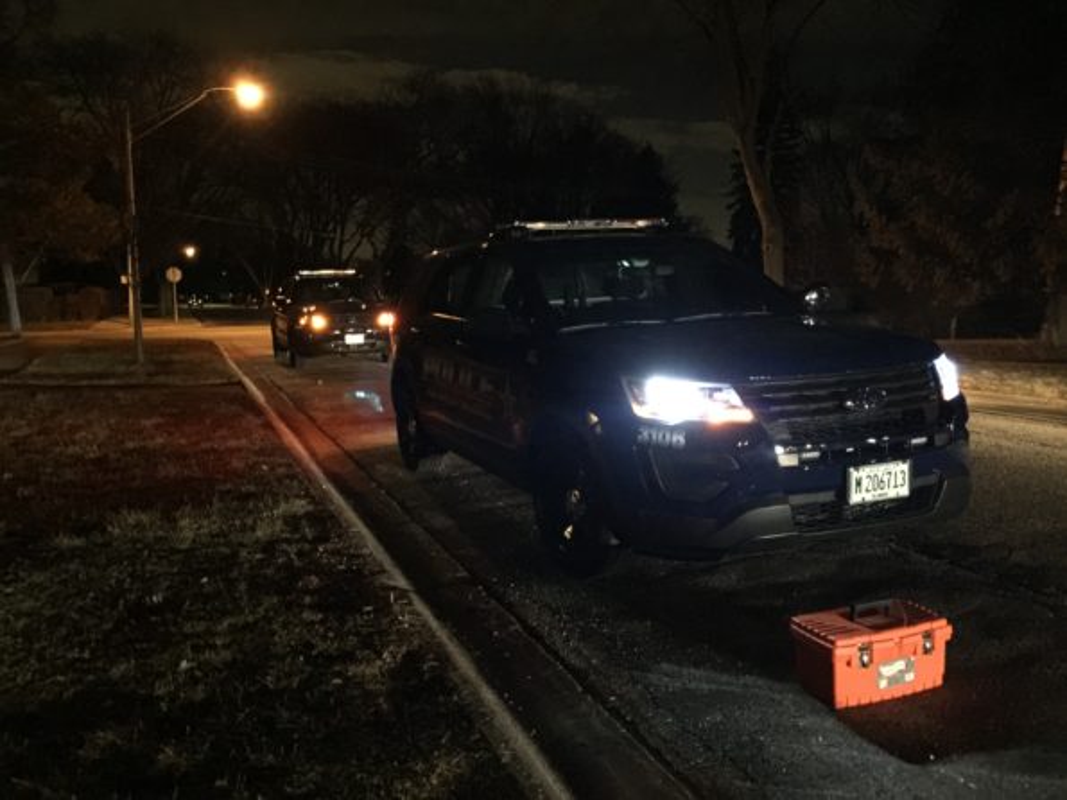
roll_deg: -0.3
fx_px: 894
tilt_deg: -6.7
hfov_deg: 61.7
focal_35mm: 29
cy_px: 400
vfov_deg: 48.2
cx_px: 534
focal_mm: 4.15
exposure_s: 1/4
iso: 500
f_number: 2.2
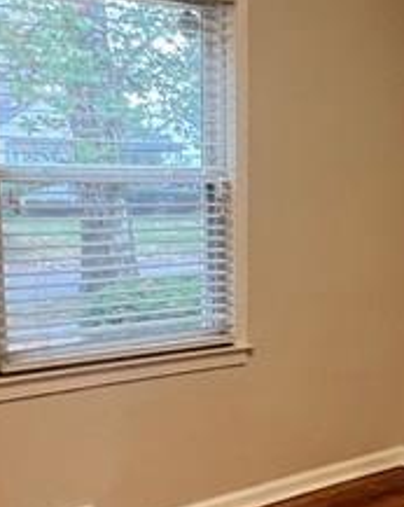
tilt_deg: -14.4
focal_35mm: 60
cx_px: 327
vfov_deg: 30.7
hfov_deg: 24.9
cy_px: 404
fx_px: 899
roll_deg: -1.0
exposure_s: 1/60
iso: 250
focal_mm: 1.57
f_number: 1.8
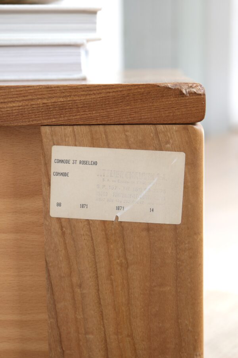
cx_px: 119
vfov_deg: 37.5
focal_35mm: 53
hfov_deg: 25.5
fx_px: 526
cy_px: 179
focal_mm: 35
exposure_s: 1/52
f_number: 6.4
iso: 320
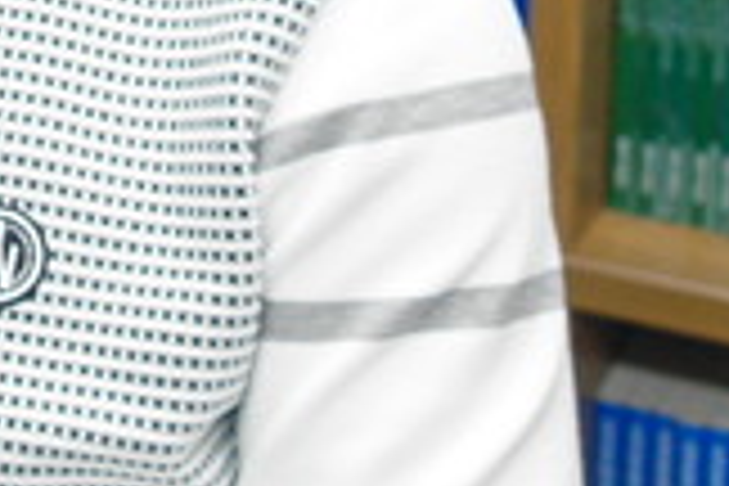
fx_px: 2754
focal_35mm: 136
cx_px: -256
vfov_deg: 9.6
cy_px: -364
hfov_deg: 14.4
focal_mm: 25
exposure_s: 1/20
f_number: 4
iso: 800
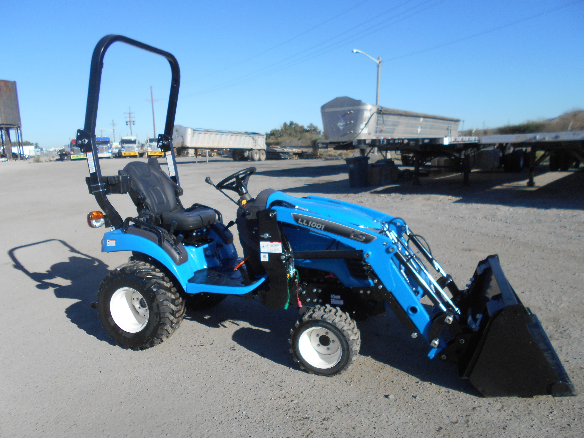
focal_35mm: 26
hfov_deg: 67.3
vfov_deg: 53.1
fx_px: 439
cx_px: 292
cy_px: 219
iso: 80
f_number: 3.2
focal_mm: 4.6
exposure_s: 1/1000
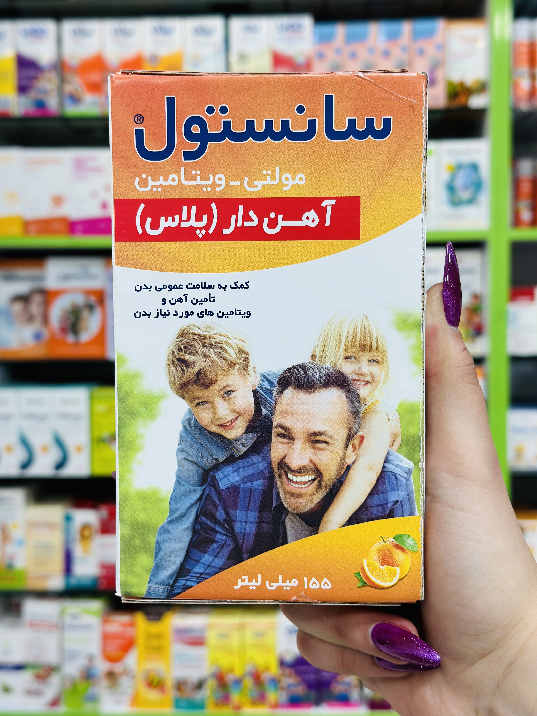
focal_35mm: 48
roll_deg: +0.0
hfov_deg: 30.3
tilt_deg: -2.2
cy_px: 358
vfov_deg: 39.7
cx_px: 268
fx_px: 993
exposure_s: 1/100
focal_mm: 6.86
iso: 100
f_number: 1.78
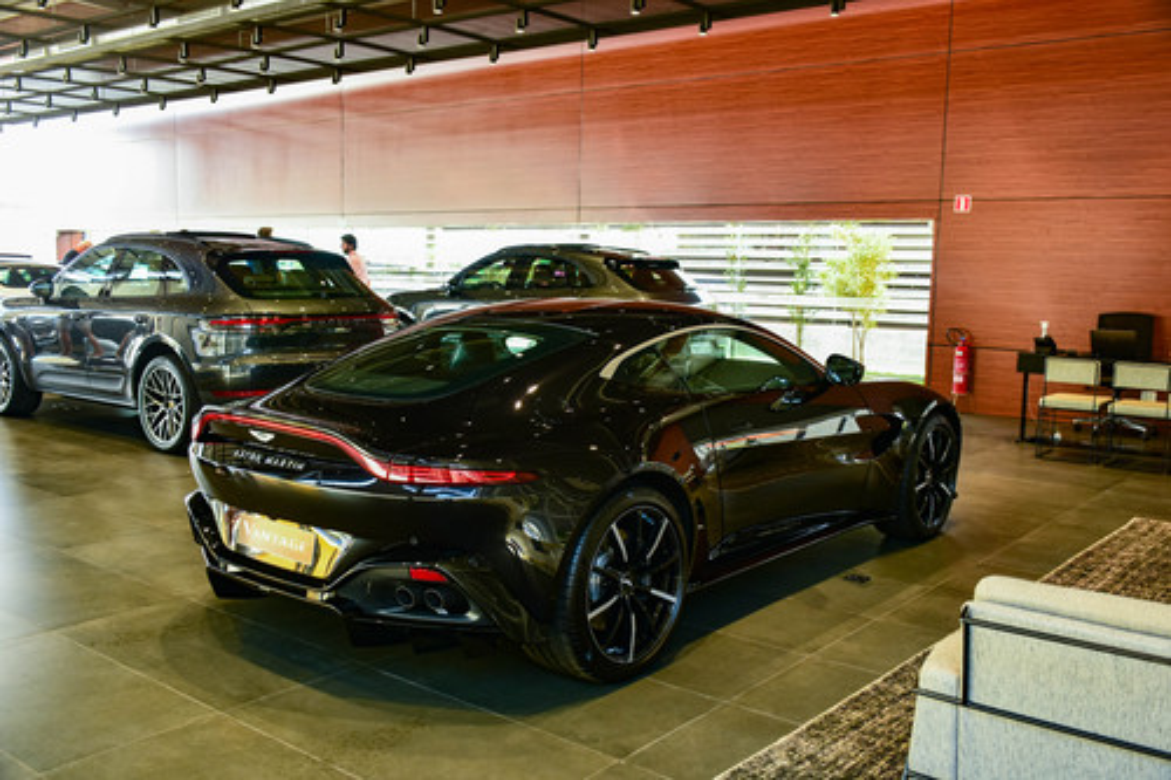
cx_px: 586
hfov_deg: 55.1
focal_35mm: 34
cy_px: 390
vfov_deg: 38.3
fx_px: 1122
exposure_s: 1/13
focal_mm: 23
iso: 200
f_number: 4.5
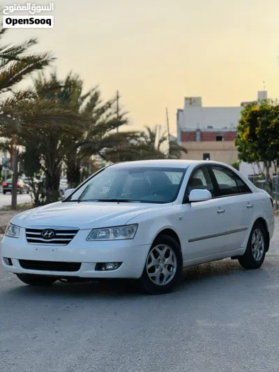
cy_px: 186
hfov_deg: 19.1
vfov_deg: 25.3
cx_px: 140
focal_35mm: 77
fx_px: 827
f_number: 2.8
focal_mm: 9
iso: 32
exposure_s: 1/377
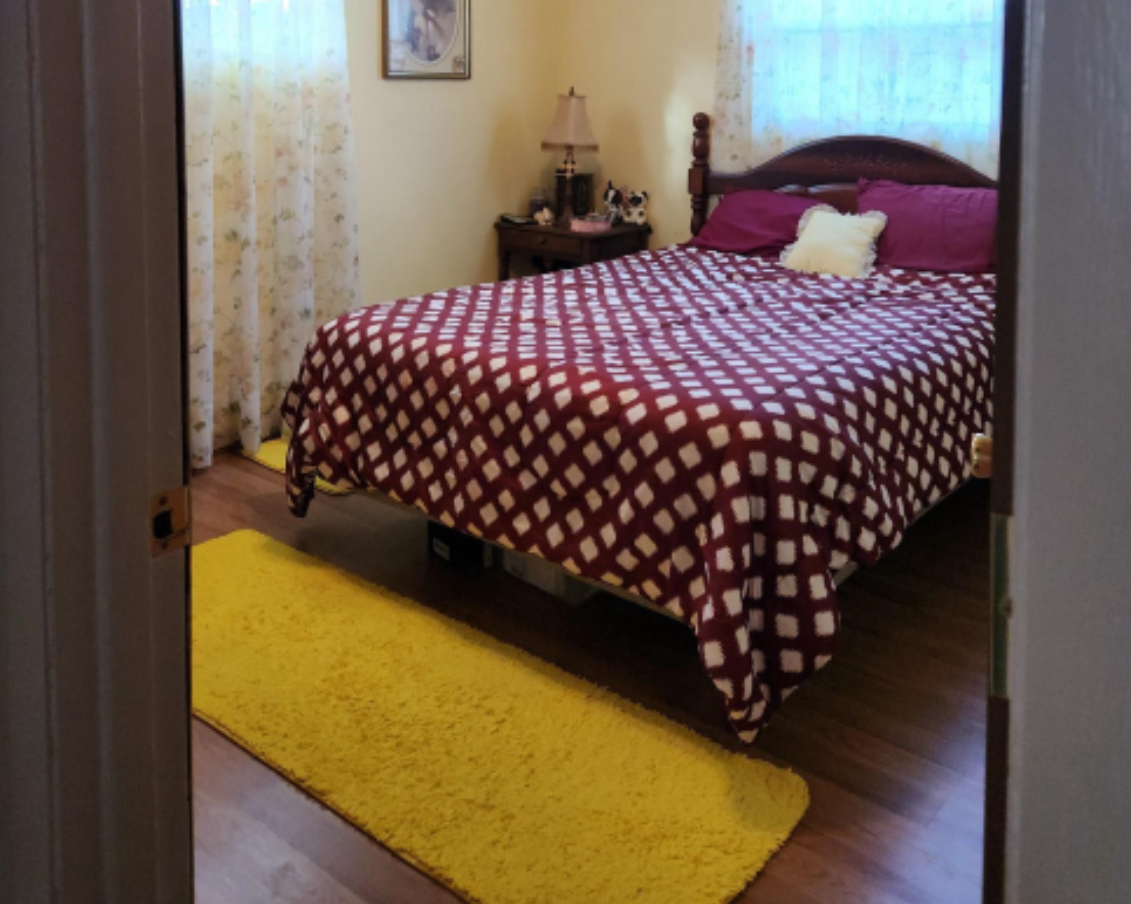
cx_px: 548
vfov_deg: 44.4
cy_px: 158
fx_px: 1037
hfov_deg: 57.2
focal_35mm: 31
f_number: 1.8
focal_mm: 5.4
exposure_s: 1/60
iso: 200
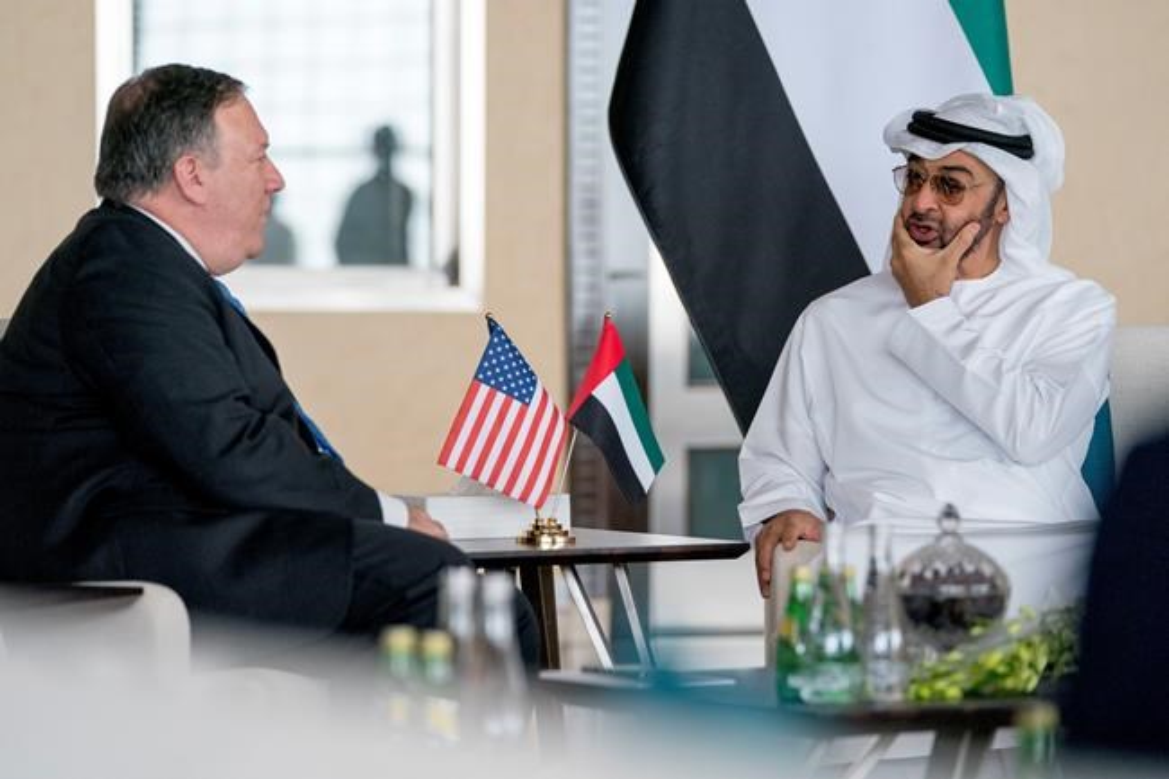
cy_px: 390
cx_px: 584
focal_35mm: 142
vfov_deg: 9.7
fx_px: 4610
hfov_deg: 14.5
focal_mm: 142
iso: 3200
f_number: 3.2
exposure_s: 1/800
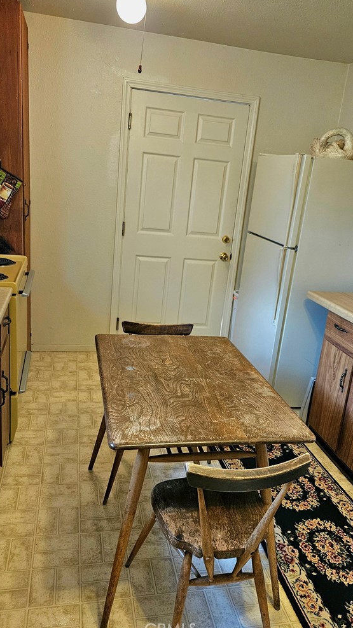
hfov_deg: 44.4
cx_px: 187
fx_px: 433
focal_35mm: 26
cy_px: 312
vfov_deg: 71.9
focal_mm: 5.4
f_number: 1.8
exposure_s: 1/120
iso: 500
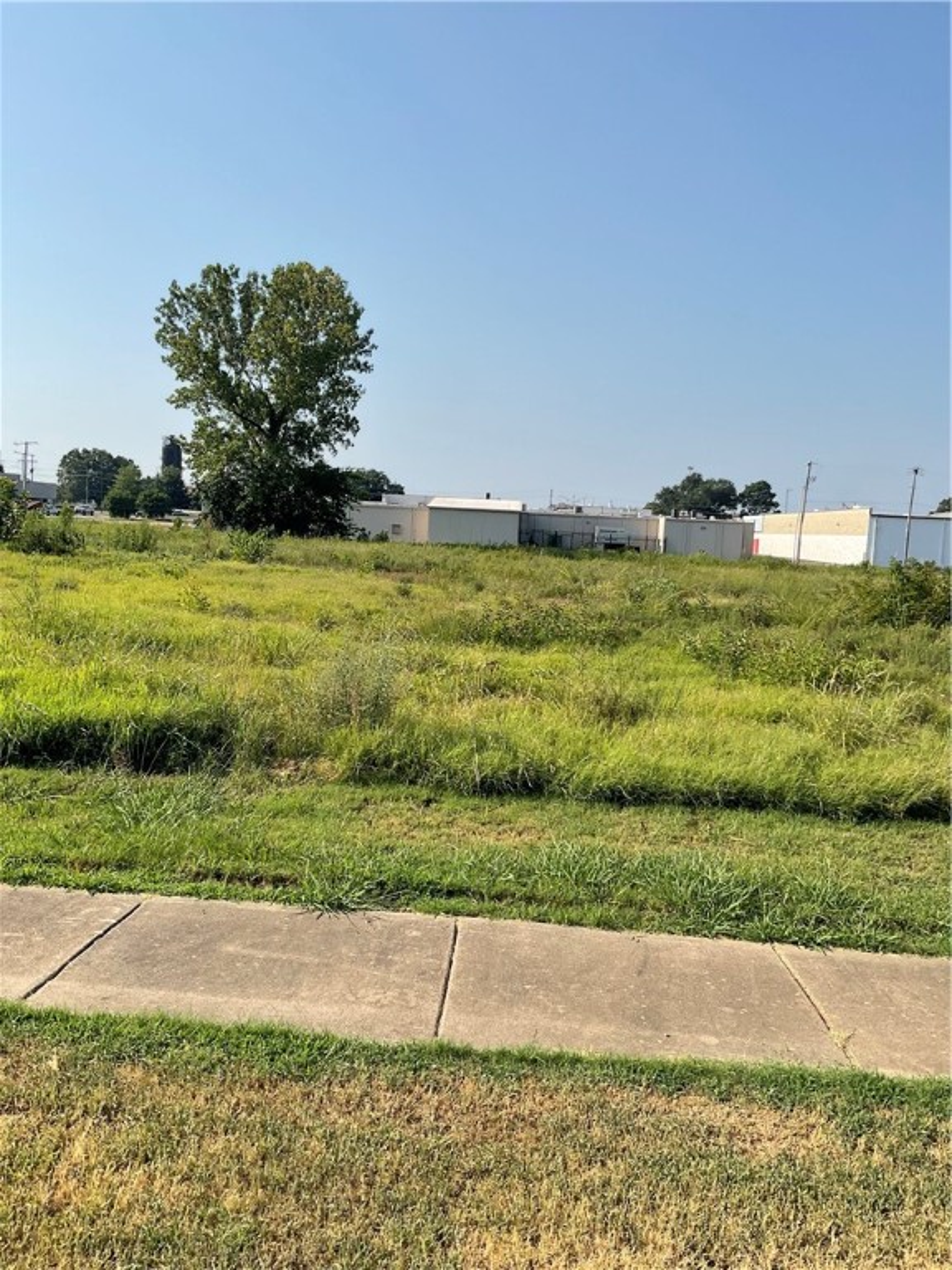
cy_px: 635
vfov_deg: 61.7
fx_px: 1063
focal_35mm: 29
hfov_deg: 48.2
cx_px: 476
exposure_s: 1/2058
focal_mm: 3
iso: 16
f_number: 1.8
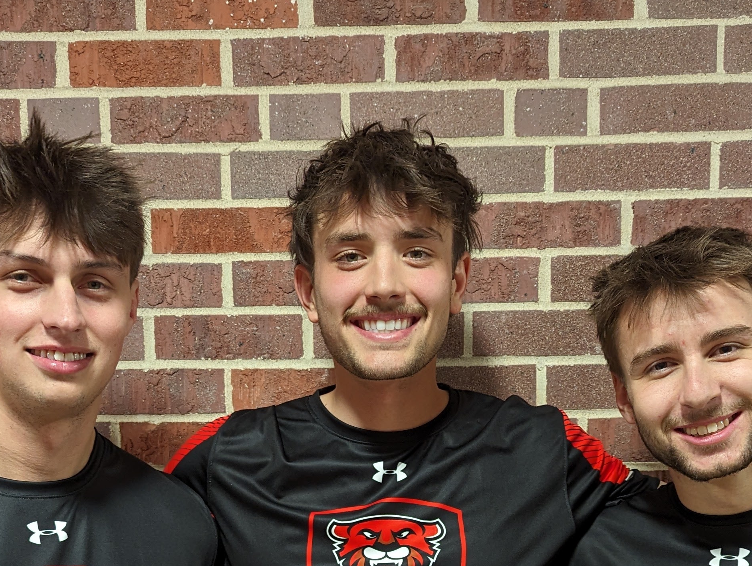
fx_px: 1131
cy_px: 600
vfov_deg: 26.2
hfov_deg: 36.8
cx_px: 384
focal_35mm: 52
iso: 179
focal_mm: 6.81
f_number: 1.85
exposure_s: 1/27.3
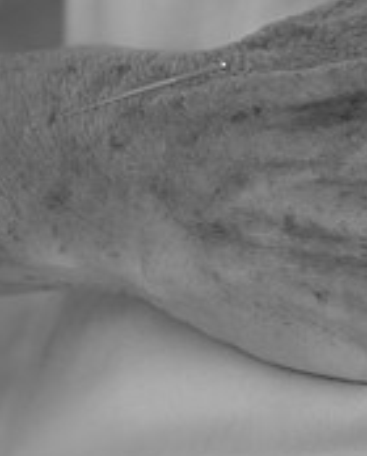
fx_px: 2151
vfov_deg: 12.1
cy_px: 137
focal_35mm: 159
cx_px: 736
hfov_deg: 9.2
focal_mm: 50
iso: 640
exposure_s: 1/125
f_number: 5
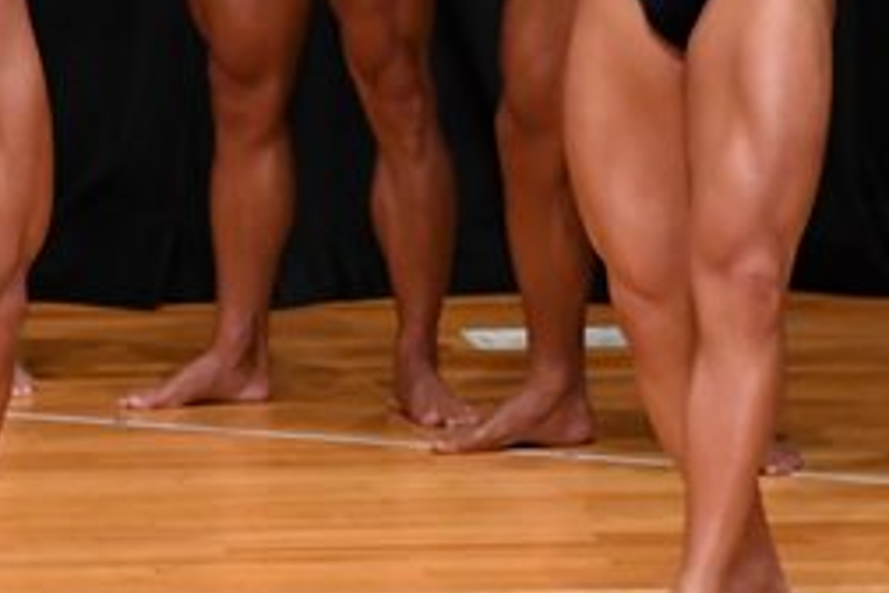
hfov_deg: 2.6
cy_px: 64
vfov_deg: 1.8
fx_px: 19334
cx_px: -115
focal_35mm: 783
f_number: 5.6
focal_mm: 170
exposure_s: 1/400
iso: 4000
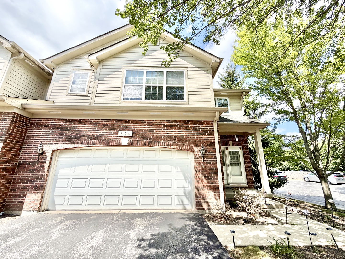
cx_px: 172
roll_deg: +0.0
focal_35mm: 14
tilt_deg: +16.1
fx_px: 140
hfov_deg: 102.1
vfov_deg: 85.7
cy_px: 130
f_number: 2.2
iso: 20
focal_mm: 2.22
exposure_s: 1/770
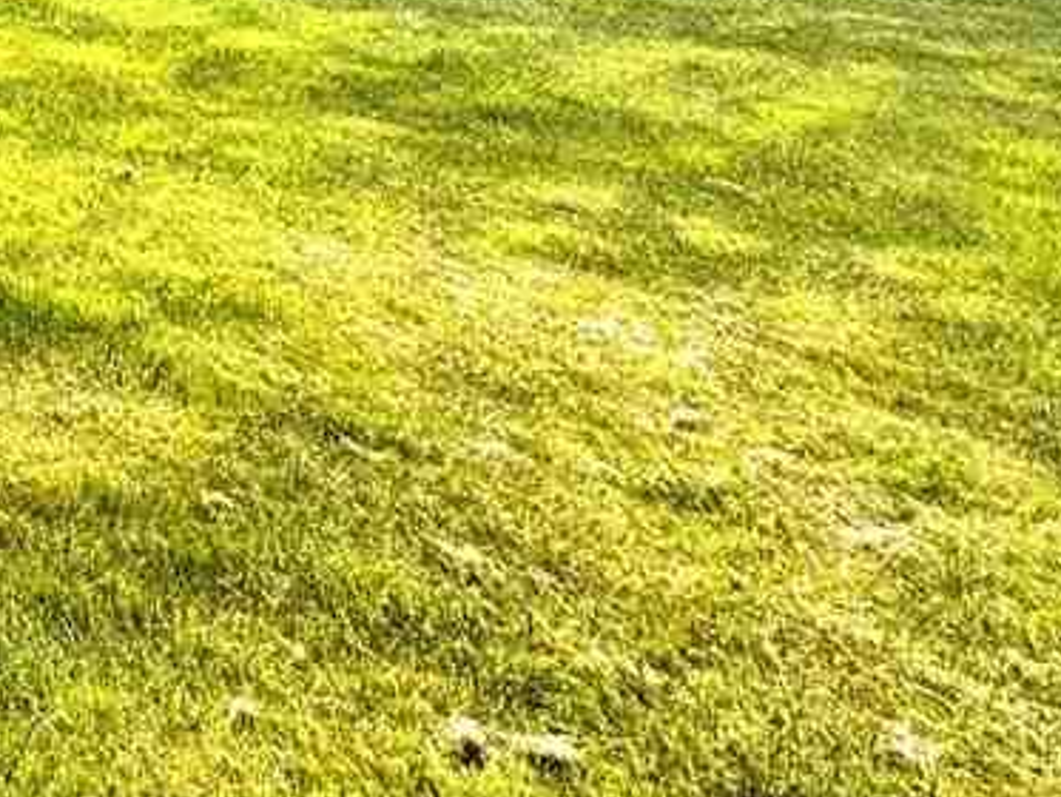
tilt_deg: +2.2
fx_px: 1472
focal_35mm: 48
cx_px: -196
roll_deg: -1.6
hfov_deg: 32.9
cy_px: -361
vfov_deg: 24.4
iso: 50
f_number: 2.2
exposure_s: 1/1709
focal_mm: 2.22
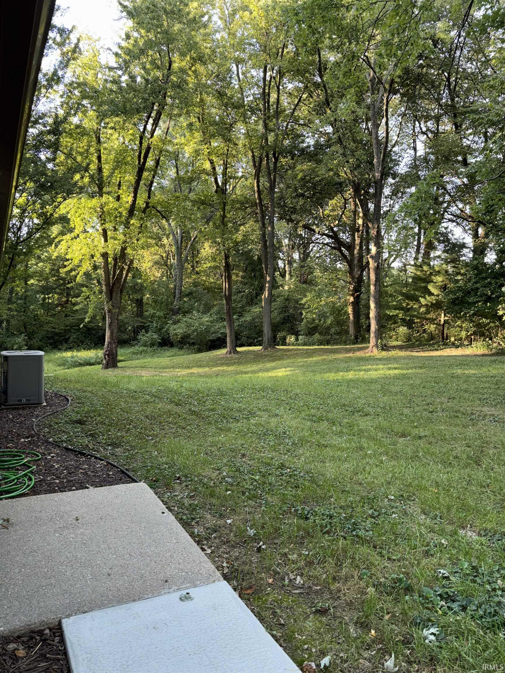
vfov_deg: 67.3
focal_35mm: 26
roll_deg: -1.8
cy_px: 336
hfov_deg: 53.1
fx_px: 506
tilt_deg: -2.5
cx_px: 252
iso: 64
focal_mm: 5.96
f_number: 1.6
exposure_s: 1/121
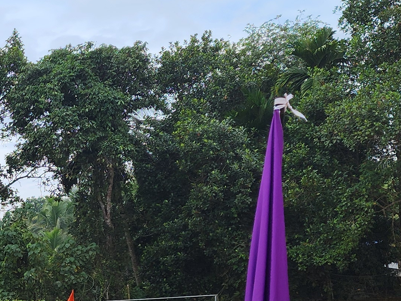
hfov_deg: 21.0
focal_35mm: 85
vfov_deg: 16.5
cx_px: -115
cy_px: 385
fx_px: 985
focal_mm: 6.4
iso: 12
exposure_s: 1/435
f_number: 1.8
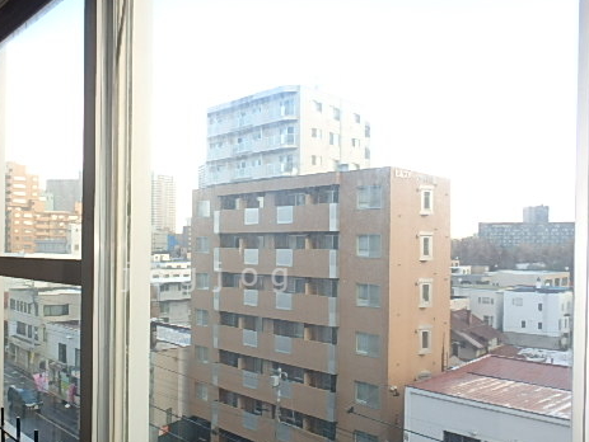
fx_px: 494
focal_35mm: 29
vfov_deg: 47.8
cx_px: 207
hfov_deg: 60.5
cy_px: 277
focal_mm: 3.7
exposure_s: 1/160
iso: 125
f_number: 3.5
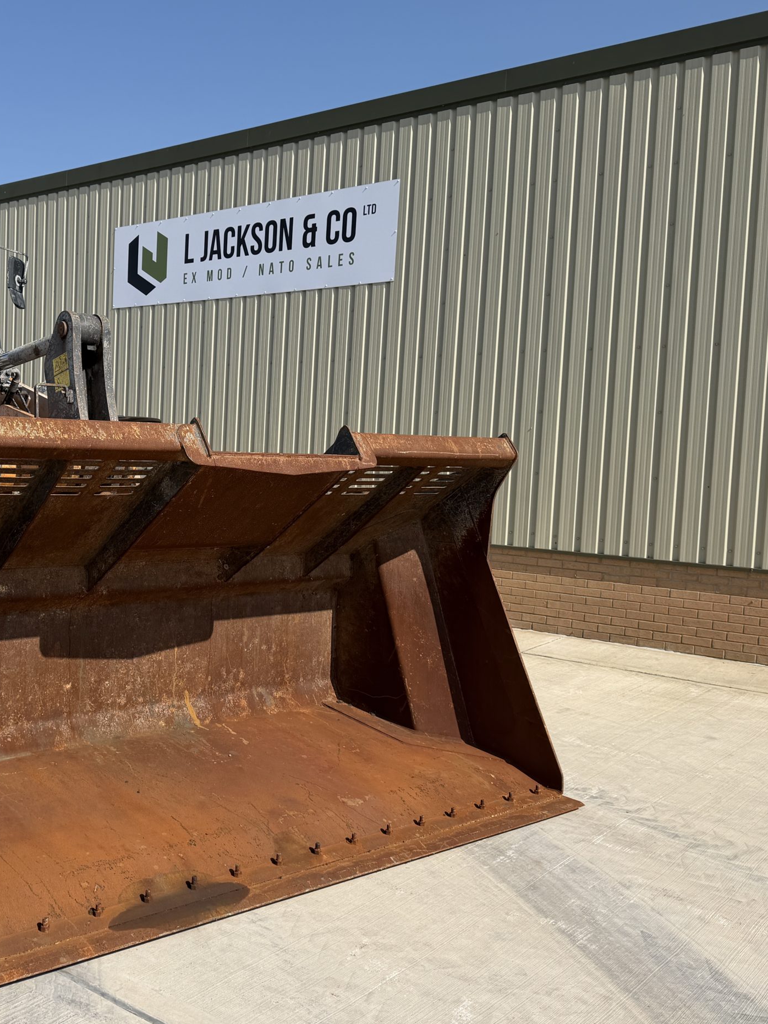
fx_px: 976
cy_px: 501
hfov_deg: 41.5
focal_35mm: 33
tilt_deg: -3.8
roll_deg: -1.6
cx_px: 177
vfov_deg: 55.4
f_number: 1.78
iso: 80
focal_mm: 6.76
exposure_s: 1/4975
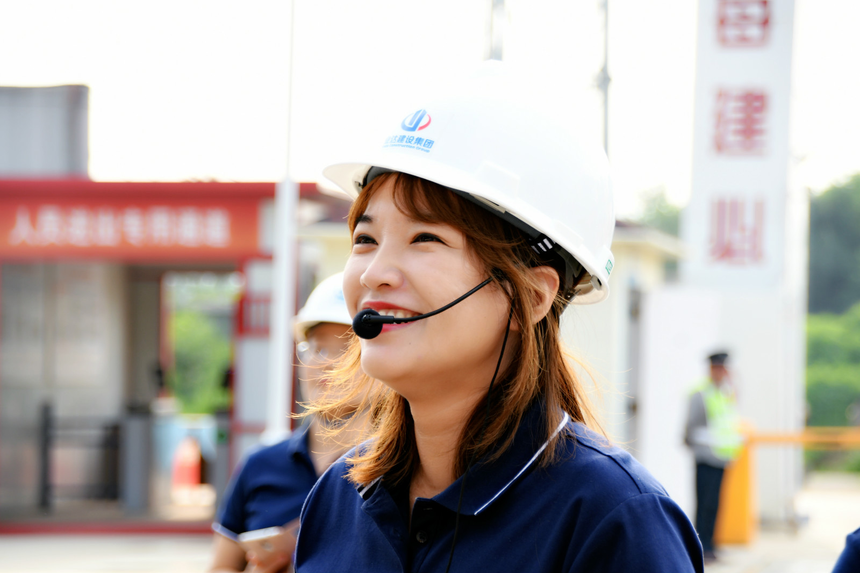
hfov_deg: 13.1
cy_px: 286
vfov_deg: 8.7
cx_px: 430
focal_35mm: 157
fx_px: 3750
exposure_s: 1/160
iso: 220
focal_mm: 105
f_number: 5.6
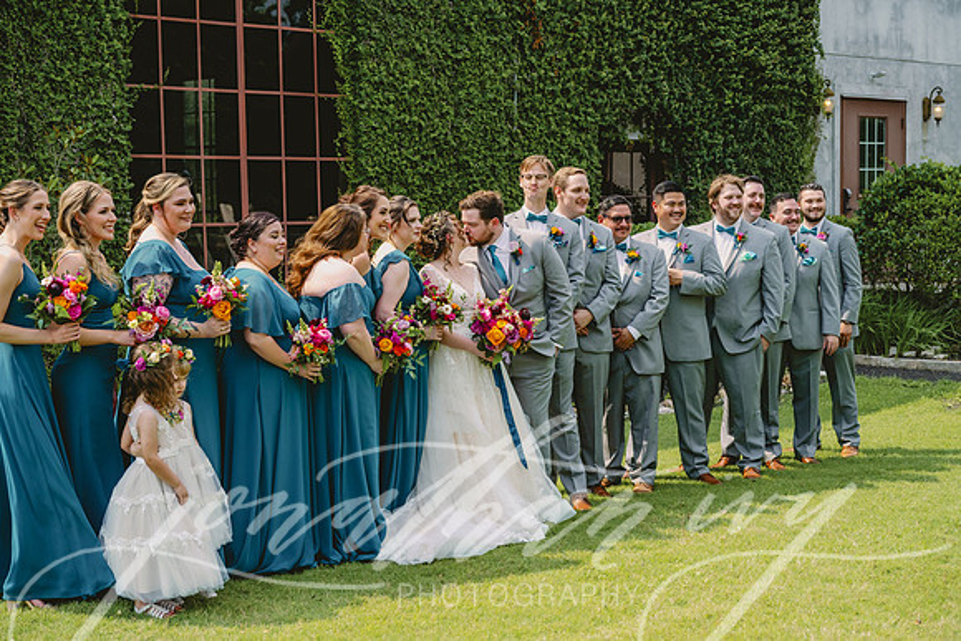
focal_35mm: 60
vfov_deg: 22.6
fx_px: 1602
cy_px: 320
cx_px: 480
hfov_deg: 33.4
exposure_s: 1/1600
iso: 200
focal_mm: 60
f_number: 4
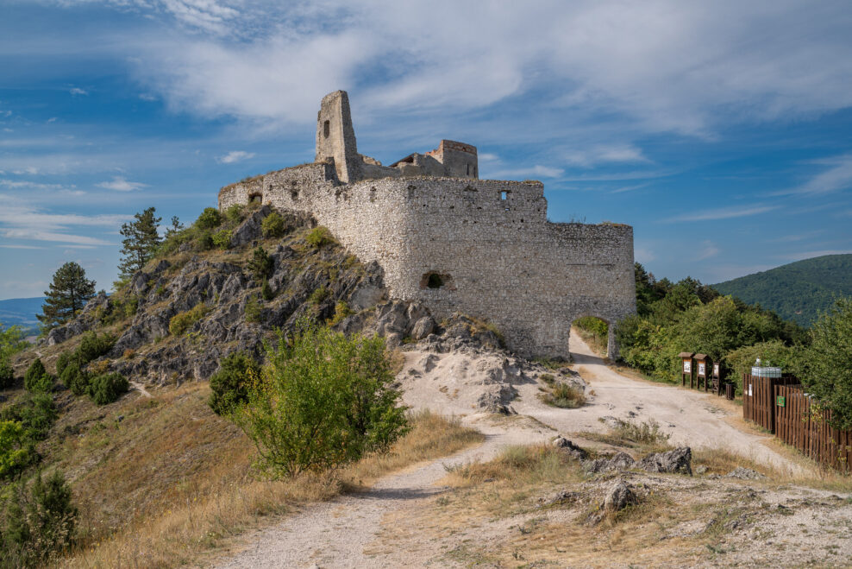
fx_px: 828
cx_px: 426
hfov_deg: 54.4
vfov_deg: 37.9
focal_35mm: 35
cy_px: 284
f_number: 8
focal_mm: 35
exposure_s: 1/500
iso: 100
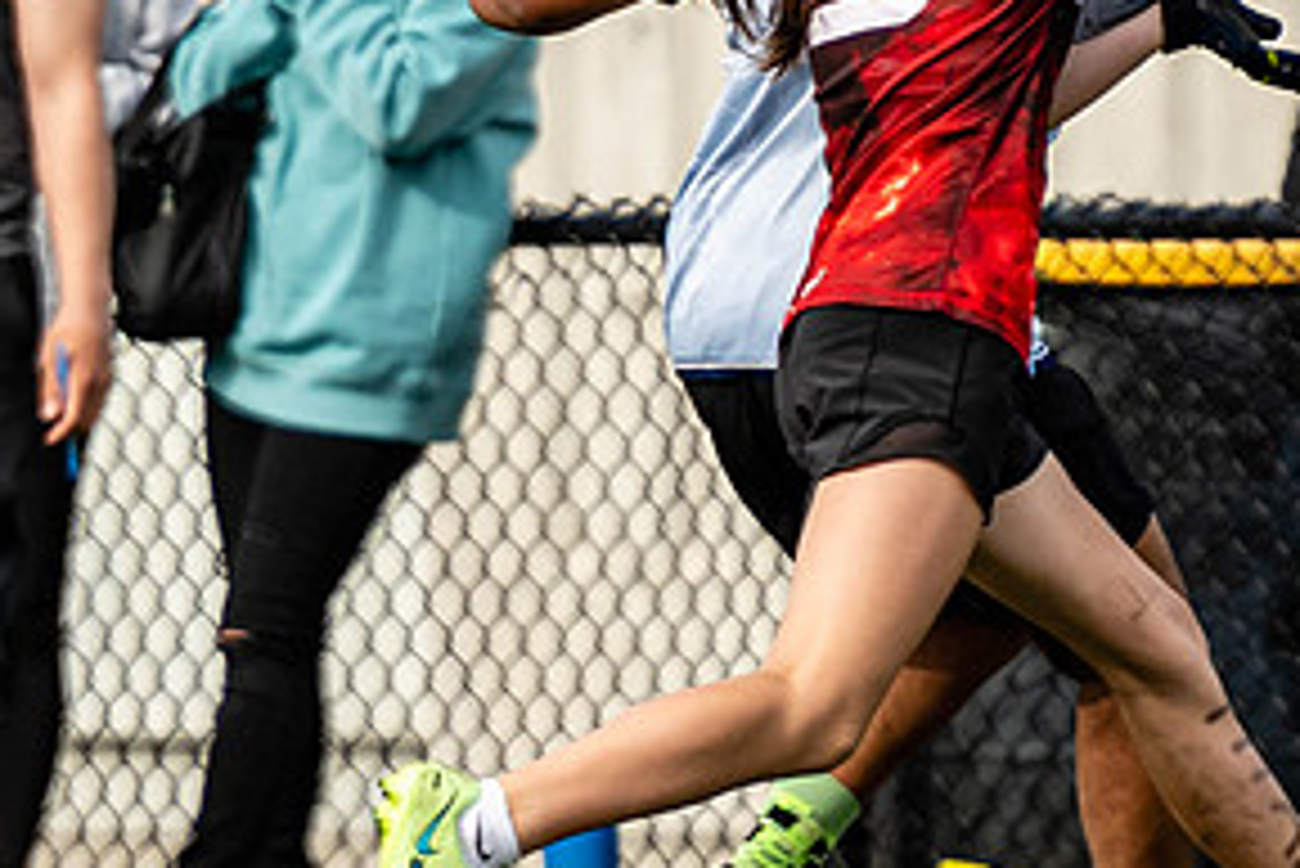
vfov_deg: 1.1
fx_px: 46135
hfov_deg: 1.6
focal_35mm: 1277
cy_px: 758
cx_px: 1228
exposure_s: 1/2000
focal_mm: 200
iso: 200
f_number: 2.8
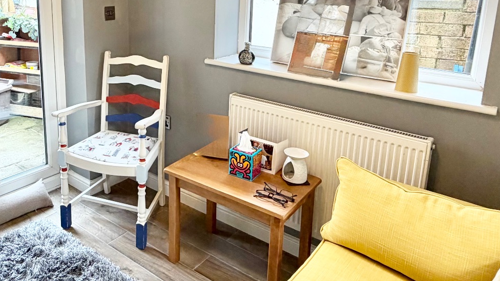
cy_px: 59
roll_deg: +0.5
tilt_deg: -11.4
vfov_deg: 35.6
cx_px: 154
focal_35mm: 32
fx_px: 424
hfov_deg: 59.2
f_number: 2.2
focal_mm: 2.22
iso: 125
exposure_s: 1/100
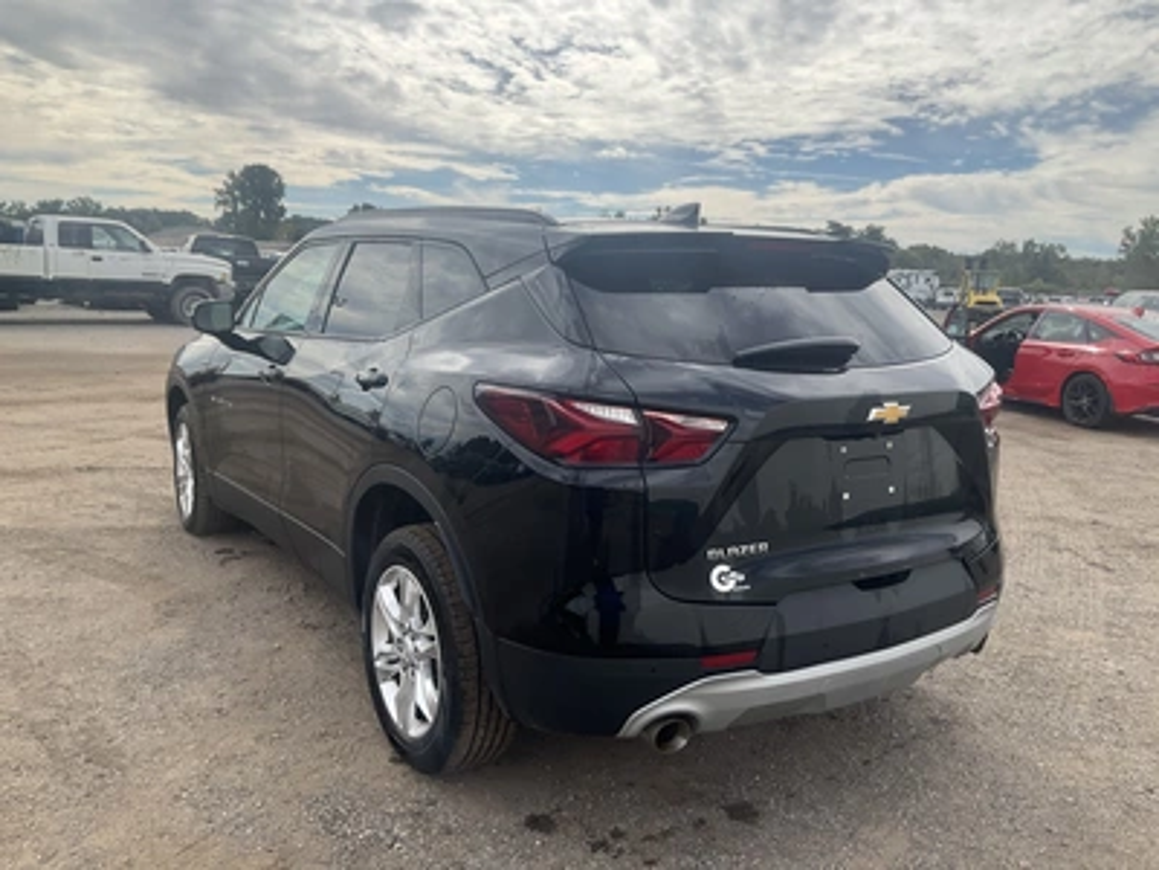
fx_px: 971
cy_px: 435
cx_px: 580
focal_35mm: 29
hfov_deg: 61.7
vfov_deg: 48.2
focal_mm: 3
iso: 25
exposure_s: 1/1626
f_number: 1.8
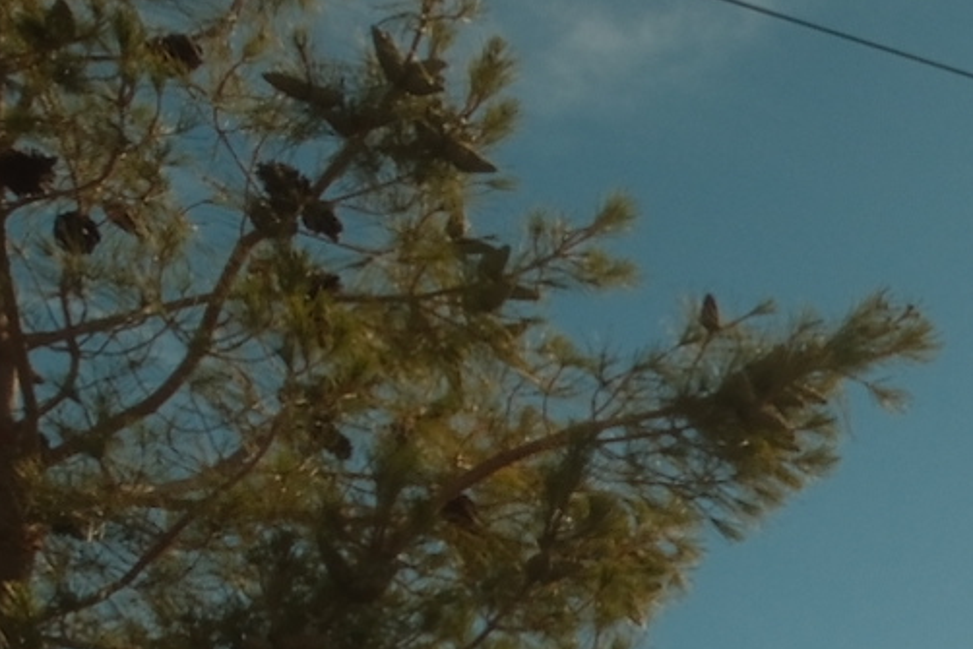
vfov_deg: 10.3
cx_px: 2766
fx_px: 2893
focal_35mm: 107
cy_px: 1757
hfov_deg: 11.9
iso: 125
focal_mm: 9
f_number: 5.6
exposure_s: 1/800
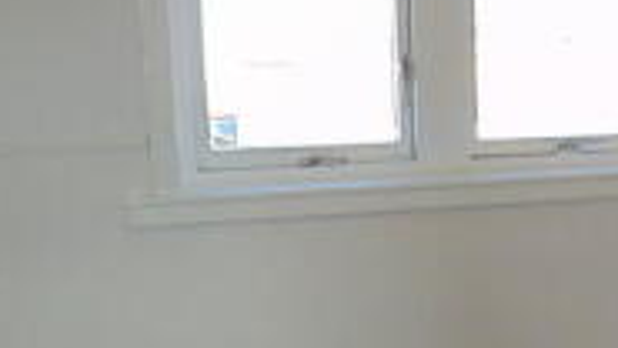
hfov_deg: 24.2
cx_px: 529
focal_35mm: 86
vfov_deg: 13.9
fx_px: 1409
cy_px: 303
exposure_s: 1/50
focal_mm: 4.5
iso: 80
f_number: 3
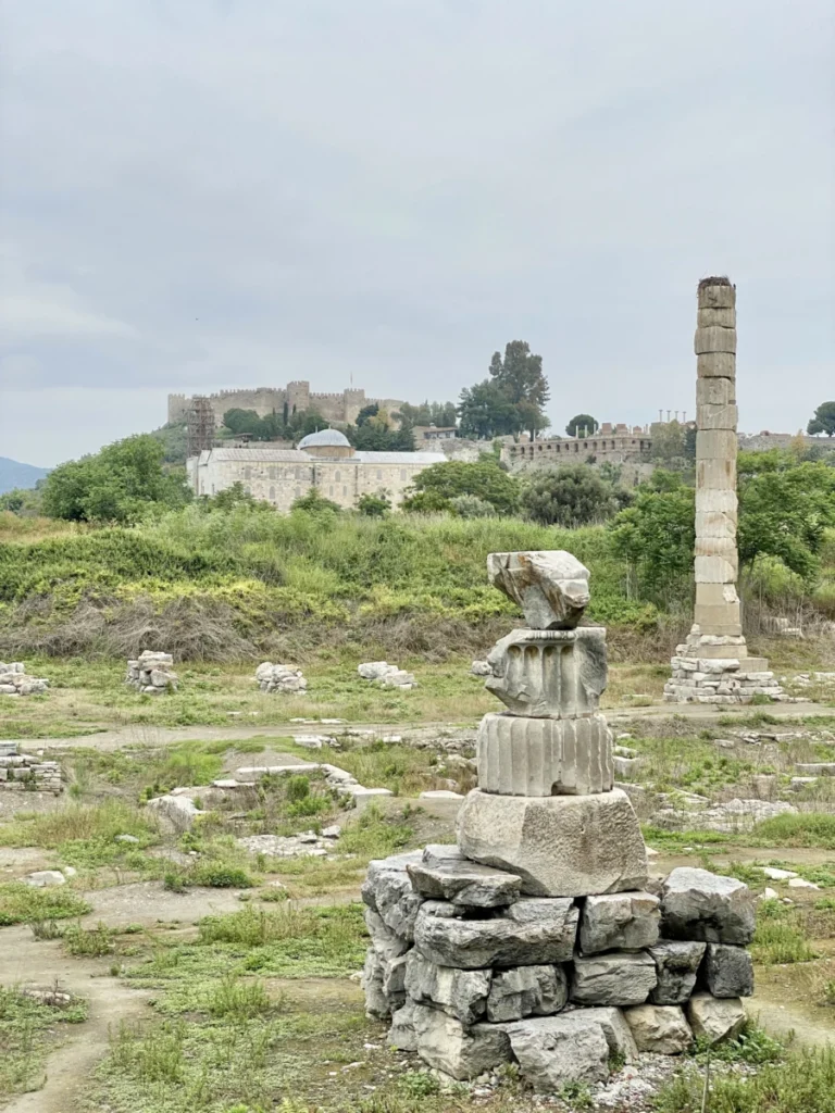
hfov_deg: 28.0
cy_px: 556
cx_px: 418
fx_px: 1672
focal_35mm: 52
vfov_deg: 36.8
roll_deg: +1.3
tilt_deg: -2.5
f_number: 2
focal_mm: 6
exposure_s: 1/2994
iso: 20
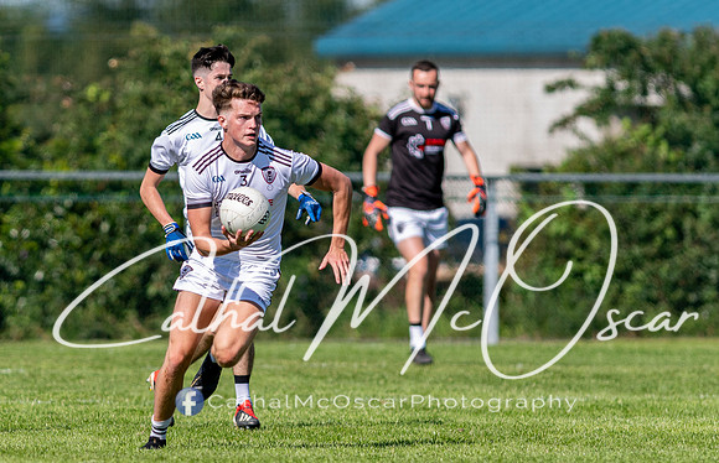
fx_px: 13606
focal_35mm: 688
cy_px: 284
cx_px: 229
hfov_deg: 3.0
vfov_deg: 2.0
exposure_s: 1/2500
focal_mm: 300
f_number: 2.8
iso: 125
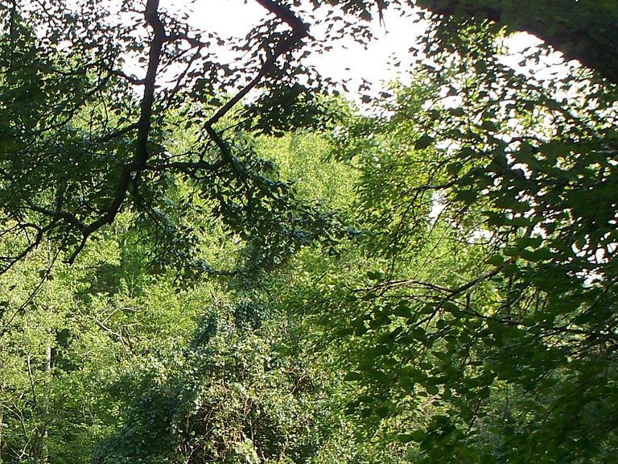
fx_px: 1714
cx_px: 169
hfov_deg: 20.3
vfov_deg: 15.4
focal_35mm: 96
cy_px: 290
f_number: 2.8
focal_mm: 7.54
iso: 64
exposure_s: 1/160
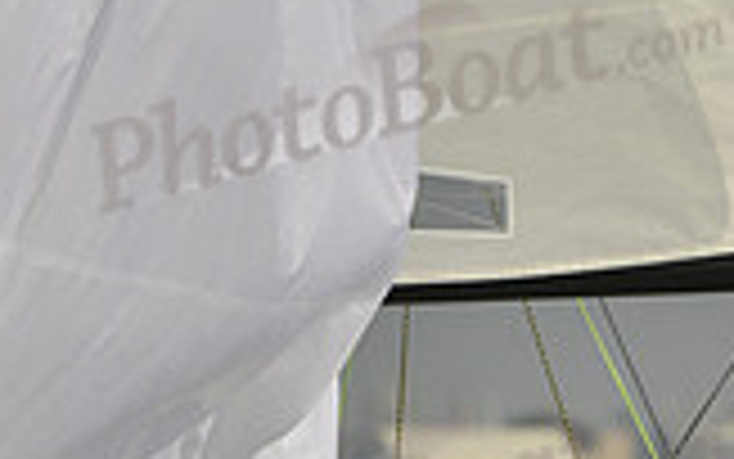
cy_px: 808
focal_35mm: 1451
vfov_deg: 0.9
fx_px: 29036
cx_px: -140
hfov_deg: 1.4
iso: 280
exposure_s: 1/1600
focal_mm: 400
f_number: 9
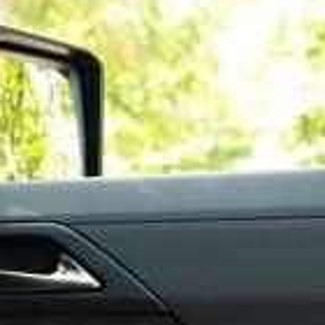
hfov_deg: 18.5
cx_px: 70
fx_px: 988
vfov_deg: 17.5
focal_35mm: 93
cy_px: 428
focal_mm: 24
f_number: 2.8
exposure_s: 1/250
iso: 500
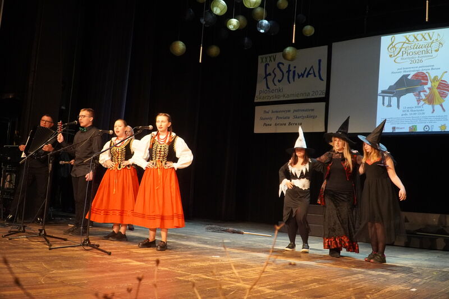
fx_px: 430
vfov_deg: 38.3
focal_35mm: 34
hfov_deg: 55.1
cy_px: 150
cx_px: 224
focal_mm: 23
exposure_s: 1/160
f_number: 4
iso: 4000
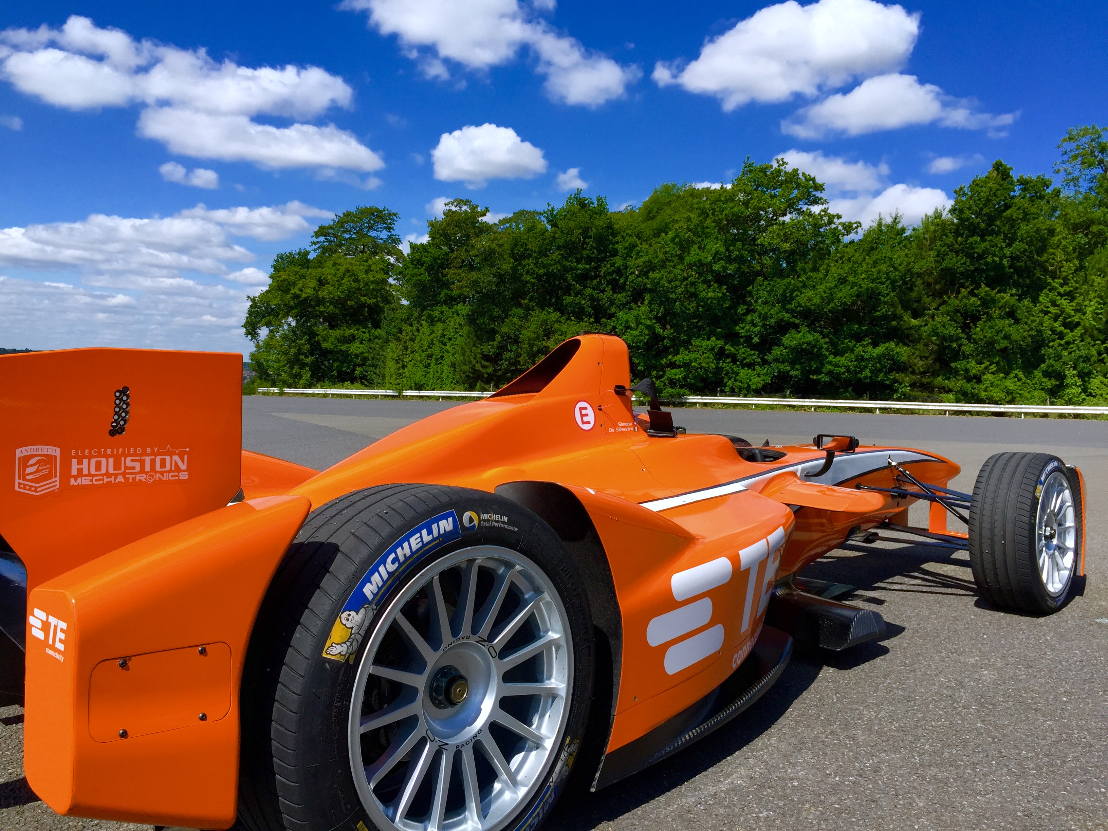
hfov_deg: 61.7
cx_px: 554
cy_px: 416
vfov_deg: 48.2
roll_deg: -3.0
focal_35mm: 29
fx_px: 928
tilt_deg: -2.3
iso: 32
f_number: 2.2
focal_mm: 4.15
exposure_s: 1/1883
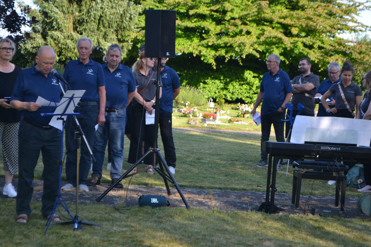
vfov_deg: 15.6
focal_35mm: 88
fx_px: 902
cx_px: 178
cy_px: 119
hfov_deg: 23.2
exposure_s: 1/125
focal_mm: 55
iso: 160
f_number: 5.6
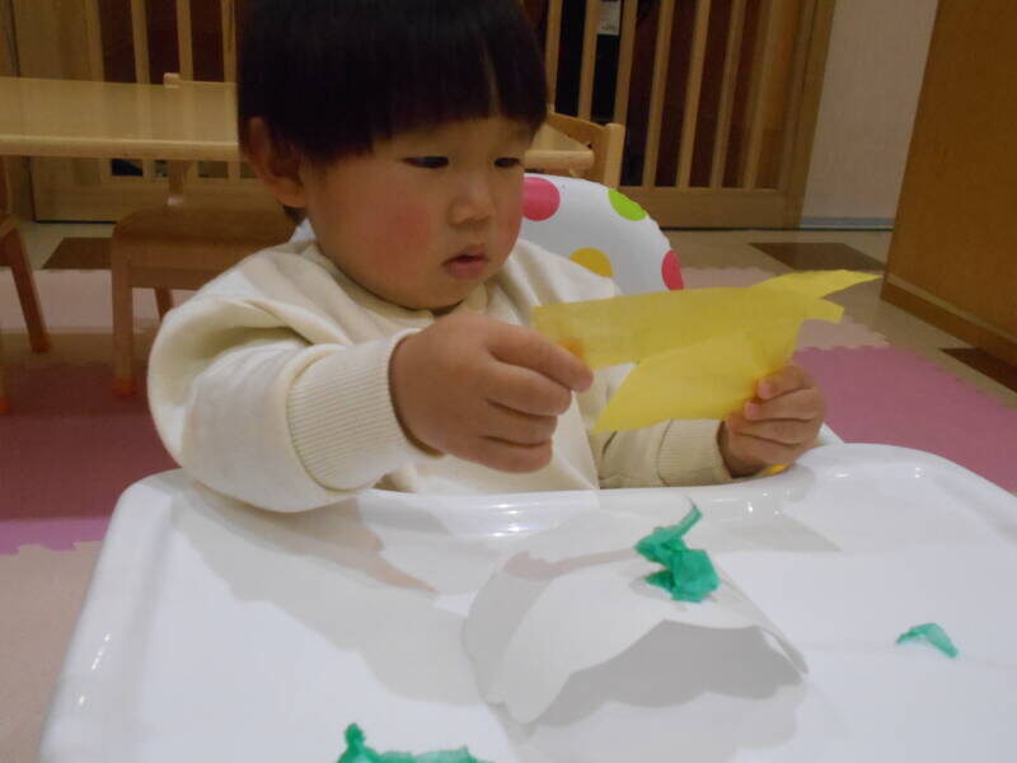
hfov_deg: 54.0
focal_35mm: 34
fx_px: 999
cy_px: 382
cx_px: 508
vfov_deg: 41.8
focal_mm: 5.8
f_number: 3.6
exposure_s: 1/200
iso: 800
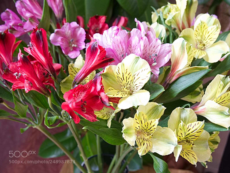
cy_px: 86
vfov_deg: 30.9
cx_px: 115
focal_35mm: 47
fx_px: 313
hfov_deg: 40.4
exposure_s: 1/1.25
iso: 800
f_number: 6.3
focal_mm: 23
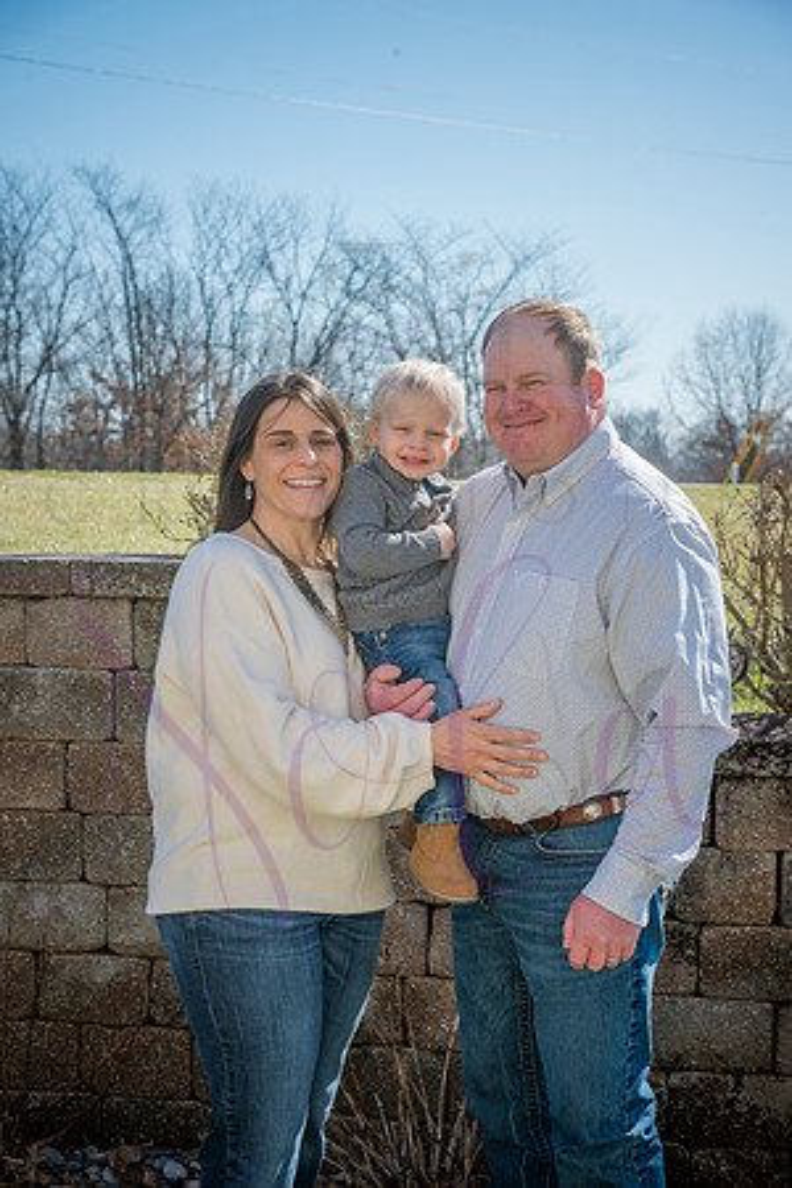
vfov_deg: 29.2
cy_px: 594
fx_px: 2277
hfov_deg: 19.7
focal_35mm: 69
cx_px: 396
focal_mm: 69
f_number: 9
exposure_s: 1/640
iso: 400
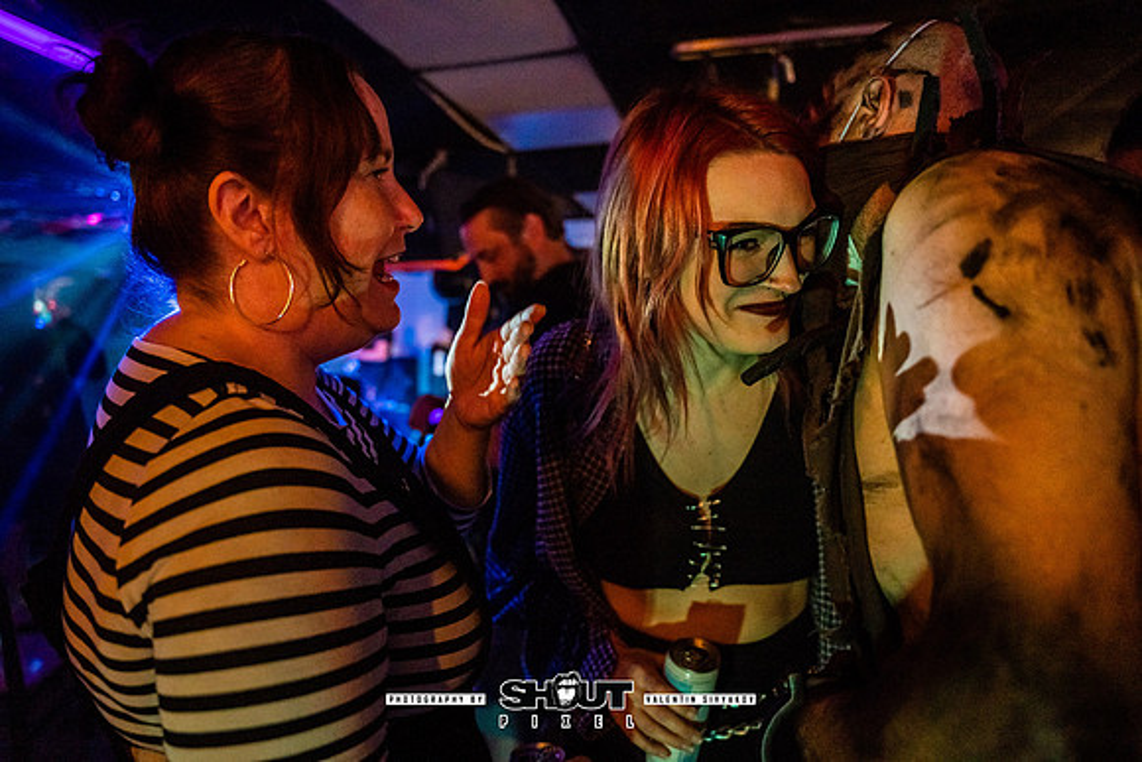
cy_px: 381
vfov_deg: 53.2
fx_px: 761
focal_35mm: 24
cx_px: 571
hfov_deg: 73.7
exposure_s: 1/200
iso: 3200
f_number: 2.8
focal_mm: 24
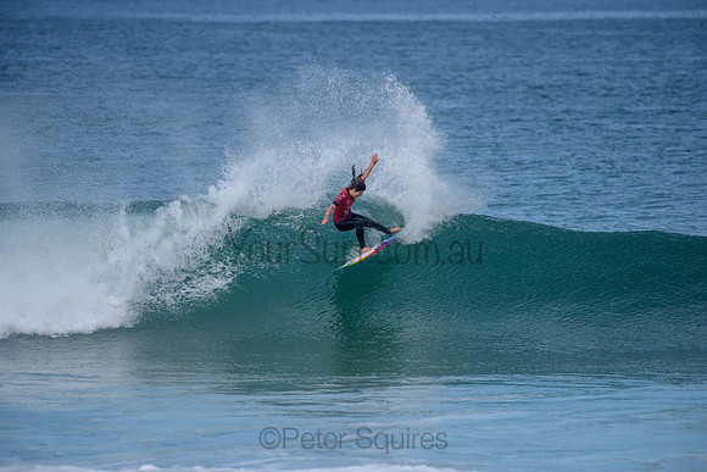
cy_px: 236
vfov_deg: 2.8
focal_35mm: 500
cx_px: 354
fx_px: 9821
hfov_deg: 4.1
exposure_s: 1/2500
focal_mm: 500
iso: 250
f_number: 6.3
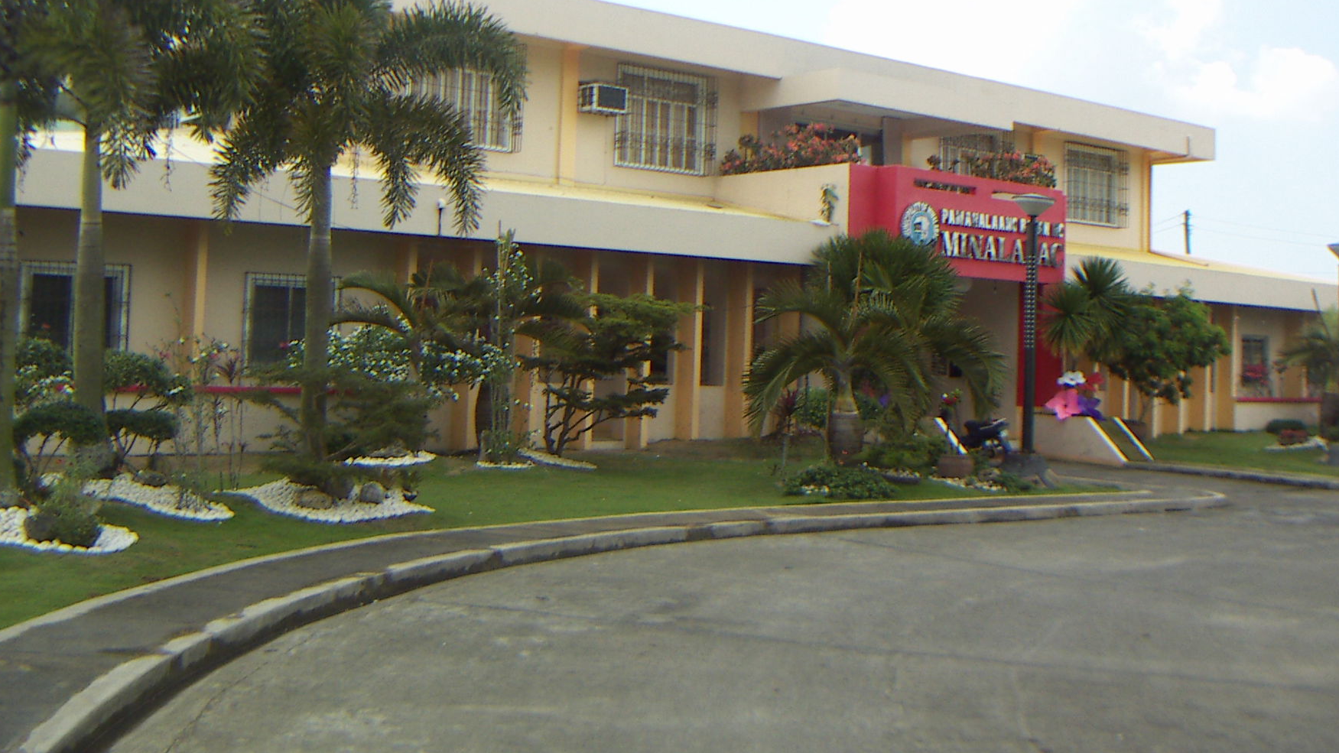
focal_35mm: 43
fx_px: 1527
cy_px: 234
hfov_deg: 47.3
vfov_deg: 27.5
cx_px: 711
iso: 50
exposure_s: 1/100
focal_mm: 4.7
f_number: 6.7
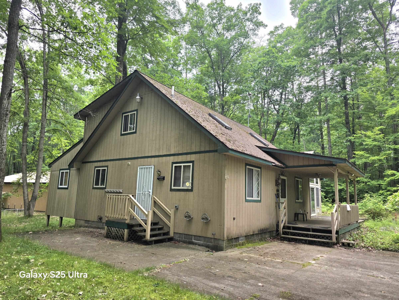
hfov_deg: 73.9
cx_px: 200
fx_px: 265
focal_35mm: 23
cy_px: 150
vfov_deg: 58.9
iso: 50
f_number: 1.7
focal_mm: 6.3
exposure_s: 1/182
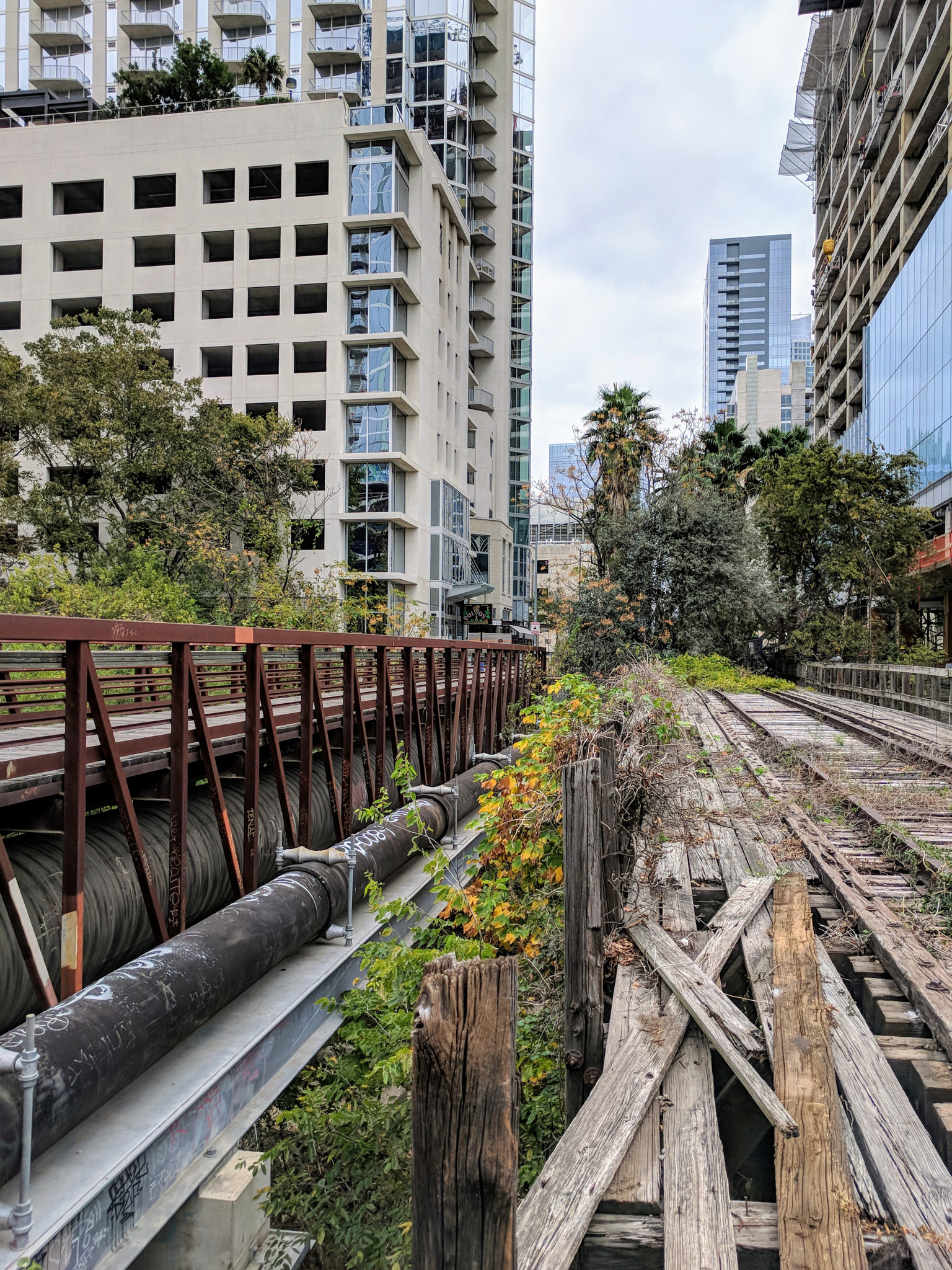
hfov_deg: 53.1
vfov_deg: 67.3
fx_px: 953
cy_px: 635
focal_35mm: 26
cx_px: 476
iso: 51
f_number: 2
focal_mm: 4.67
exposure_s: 1/796
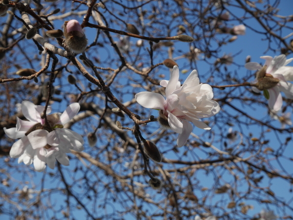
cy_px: 110
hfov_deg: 30.2
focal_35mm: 64
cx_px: 146
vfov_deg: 23.0
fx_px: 542
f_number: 9
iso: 200
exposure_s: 1/320
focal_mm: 32
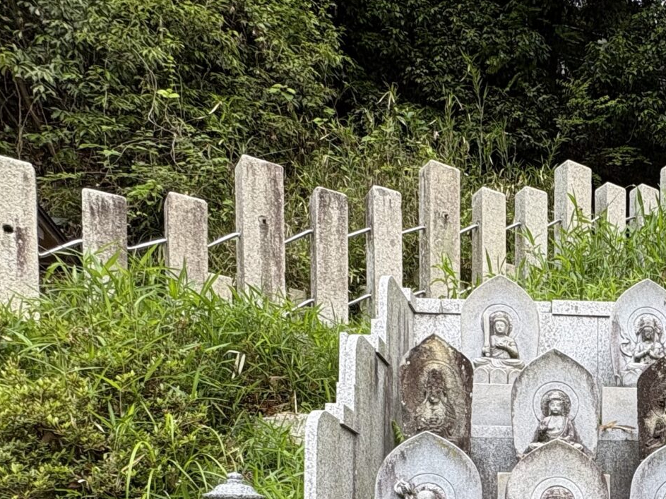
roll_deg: +0.5
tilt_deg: -0.9
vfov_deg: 32.7
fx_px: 731
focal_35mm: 38
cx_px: 676
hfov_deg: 42.0
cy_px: 561
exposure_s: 1/99
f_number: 2.2
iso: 40
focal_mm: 2.22
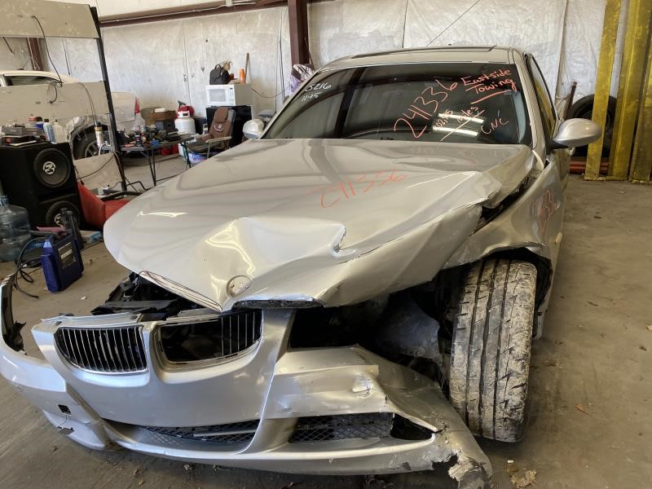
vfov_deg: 53.1
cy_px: 244
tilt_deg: -14.9
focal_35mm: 26
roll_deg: +1.4
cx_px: 326
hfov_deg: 67.3
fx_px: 490
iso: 80
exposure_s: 1/121
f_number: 1.8
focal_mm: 4.25
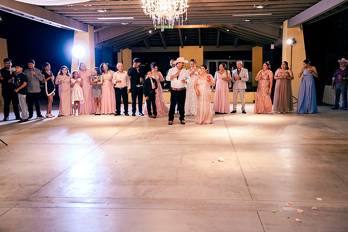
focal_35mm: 38
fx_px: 367
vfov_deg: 35.1
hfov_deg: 50.7
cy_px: 116
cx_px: 174
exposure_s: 1/200
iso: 3200
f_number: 2.8
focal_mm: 38
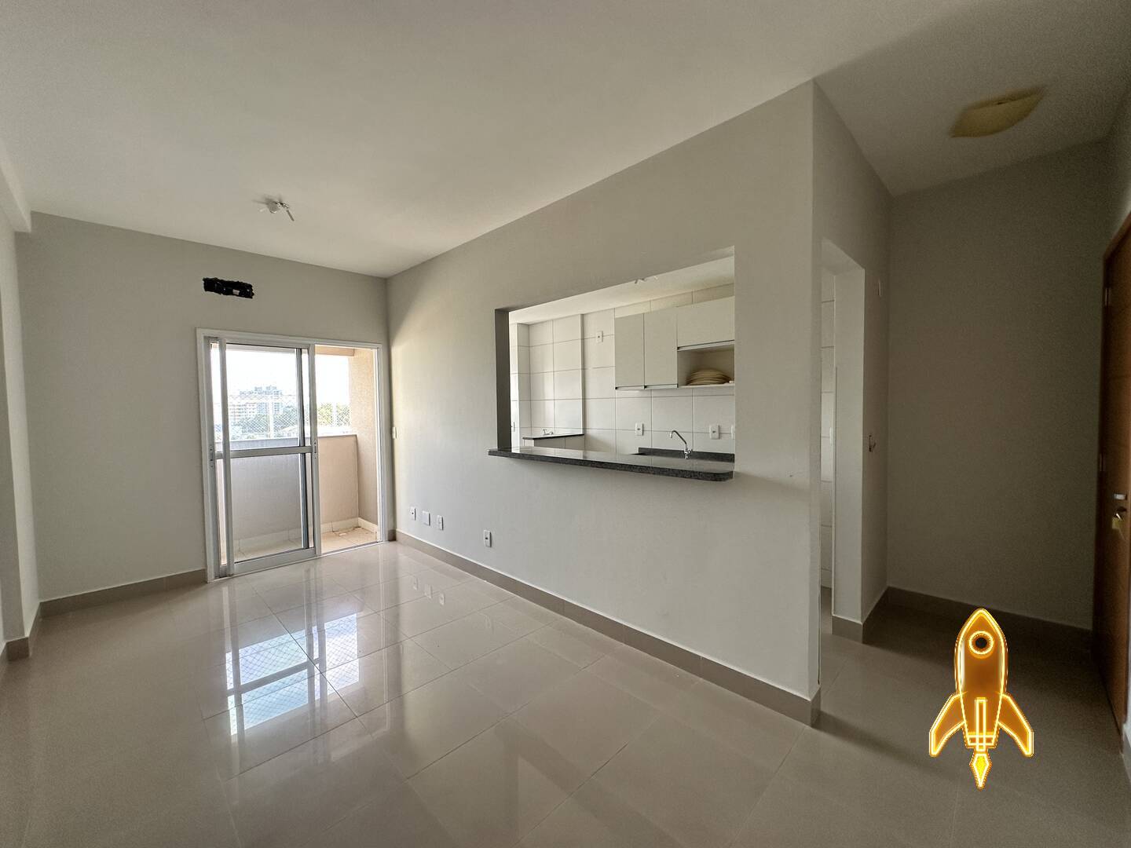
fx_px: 457
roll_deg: +1.1
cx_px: 566
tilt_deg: -1.7
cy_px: 424
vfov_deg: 85.7
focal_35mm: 14
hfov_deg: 102.1
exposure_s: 1/99
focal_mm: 2.22
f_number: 2.2
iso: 100
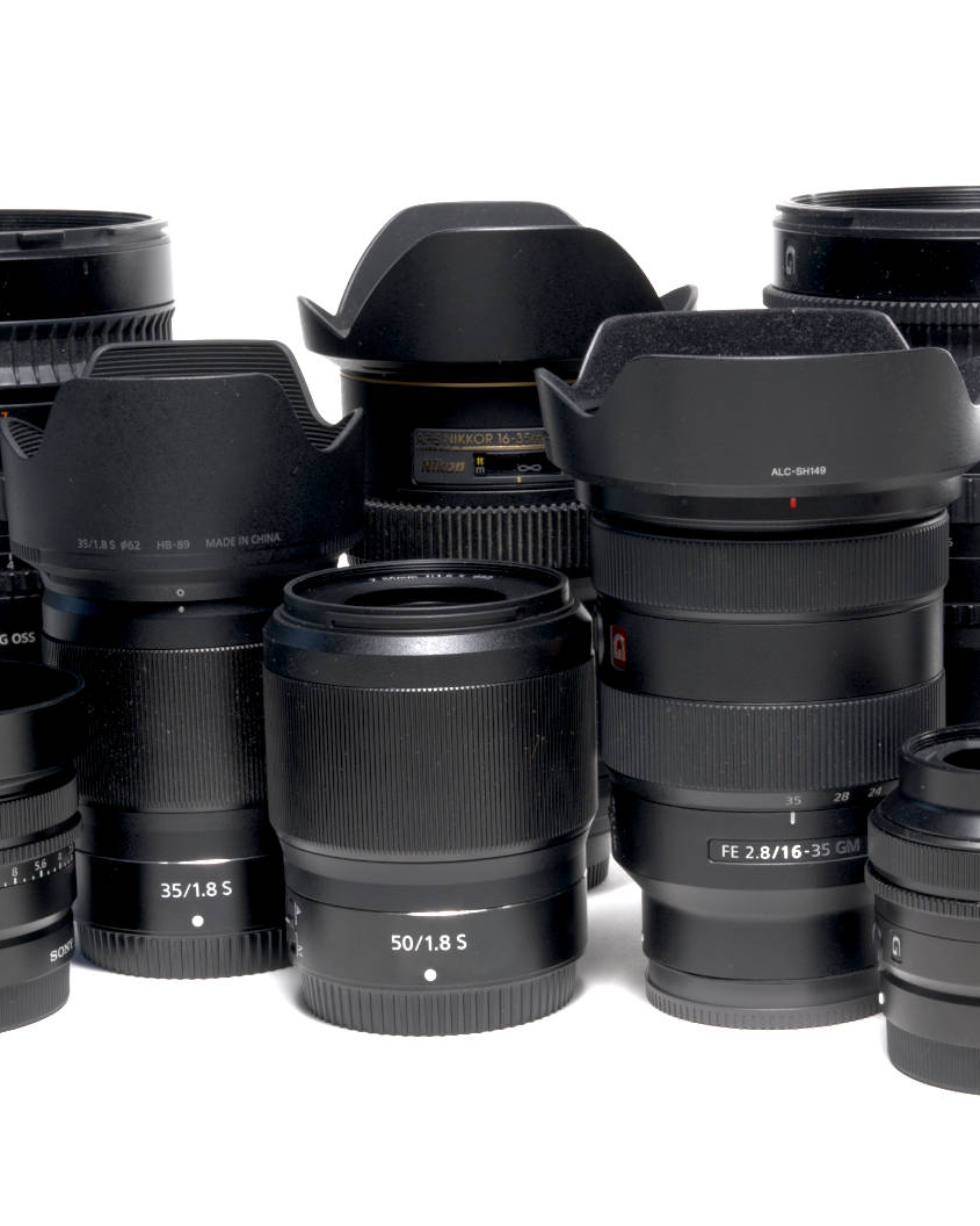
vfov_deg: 23.6
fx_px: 2936
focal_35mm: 81
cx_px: 567
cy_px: 610
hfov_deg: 18.9
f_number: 18
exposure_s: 1/2
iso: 400
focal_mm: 57
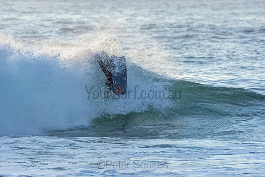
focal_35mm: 720
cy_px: 88
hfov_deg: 2.9
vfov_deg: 1.9
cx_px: 132
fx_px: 5301
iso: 450
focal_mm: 480
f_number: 5.6
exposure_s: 1/1250
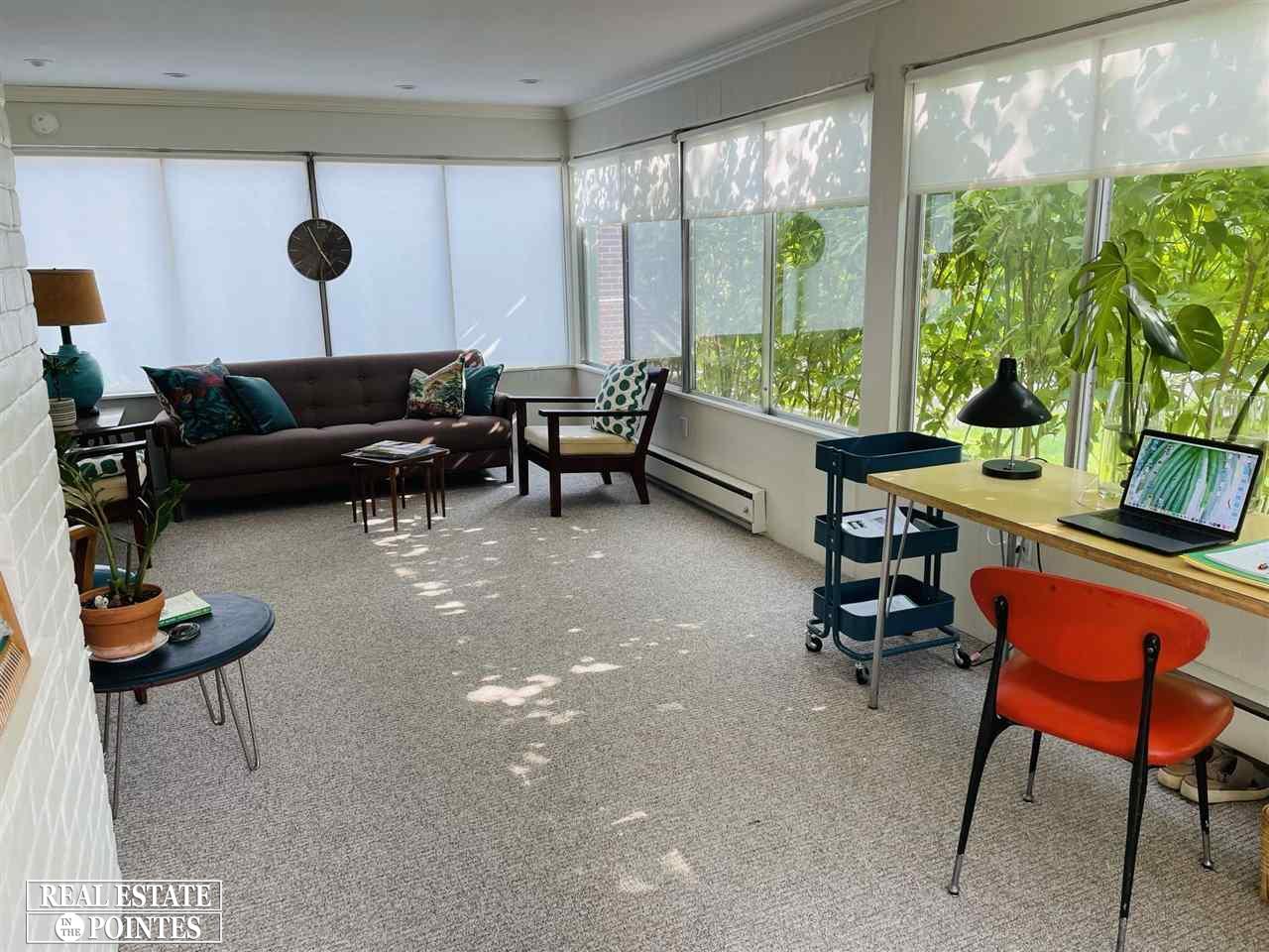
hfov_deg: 67.3
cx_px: 634
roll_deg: +1.4
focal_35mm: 26
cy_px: 476
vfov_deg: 53.1
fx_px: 953
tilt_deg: -12.6
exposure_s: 1/121
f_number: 1.6
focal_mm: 4.2
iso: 40
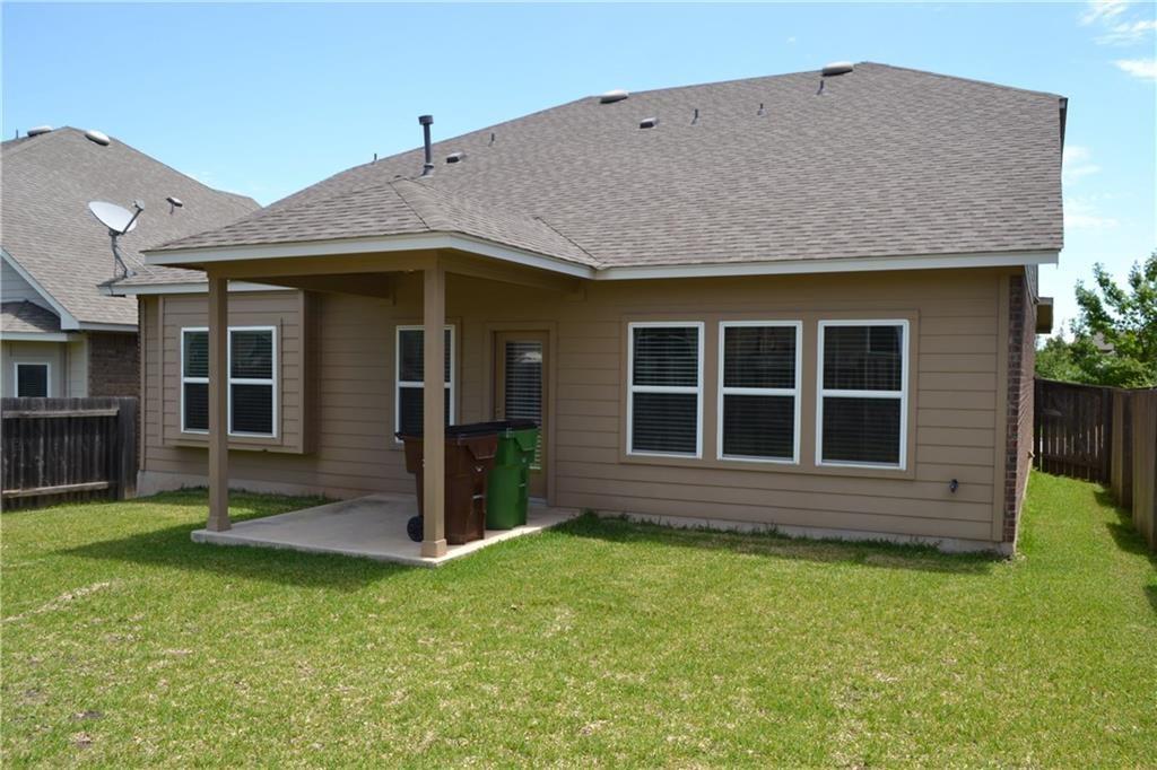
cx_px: 578
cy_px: 385
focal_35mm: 30
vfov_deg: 43.6
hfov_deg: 61.9
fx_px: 964
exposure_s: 1/200
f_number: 6.3
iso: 100
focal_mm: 20
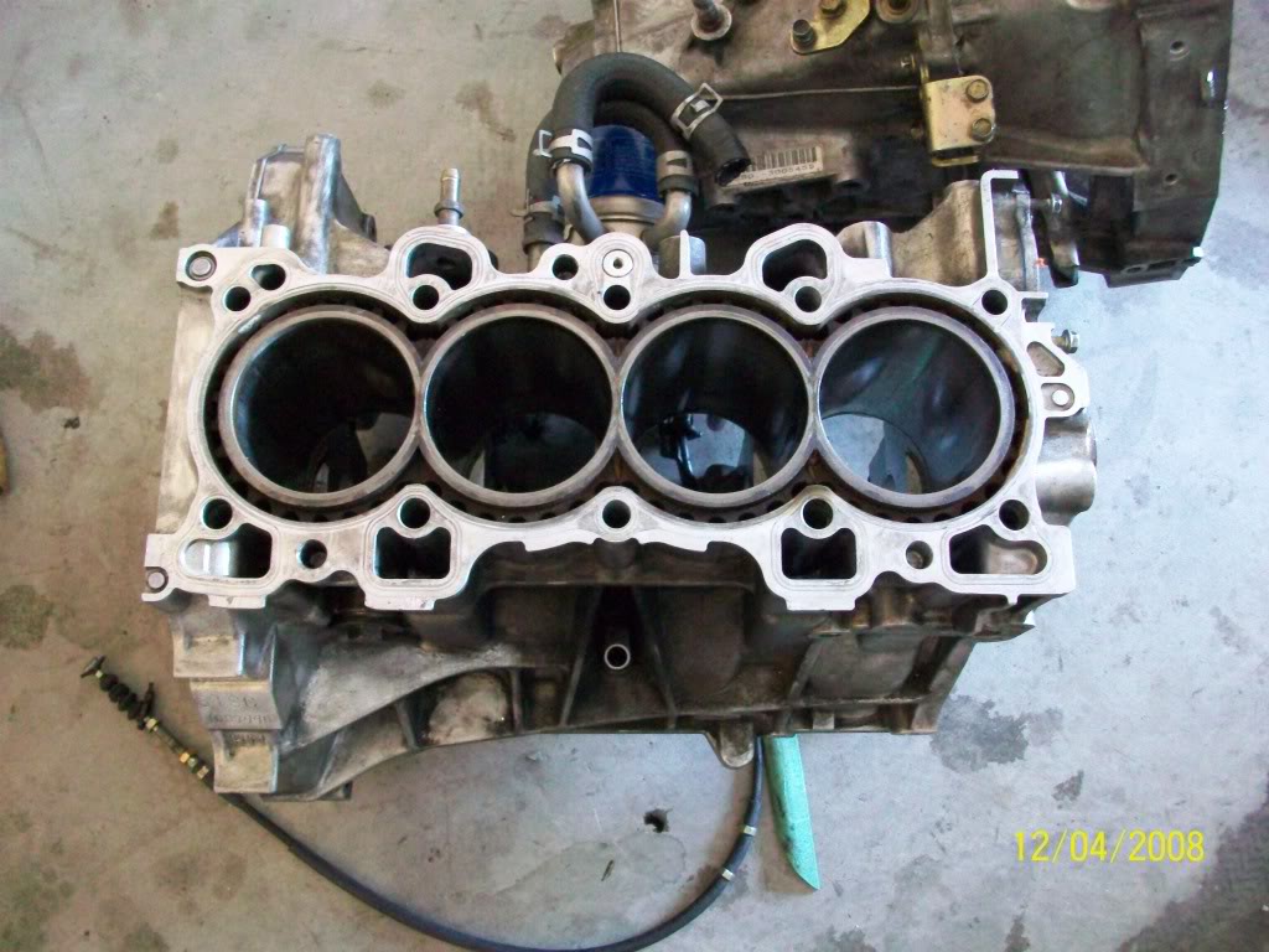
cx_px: 634
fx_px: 1173
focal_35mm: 32
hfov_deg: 56.8
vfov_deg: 44.2
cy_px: 476
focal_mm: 5.7
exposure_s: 1/20
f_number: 2.8
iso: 400
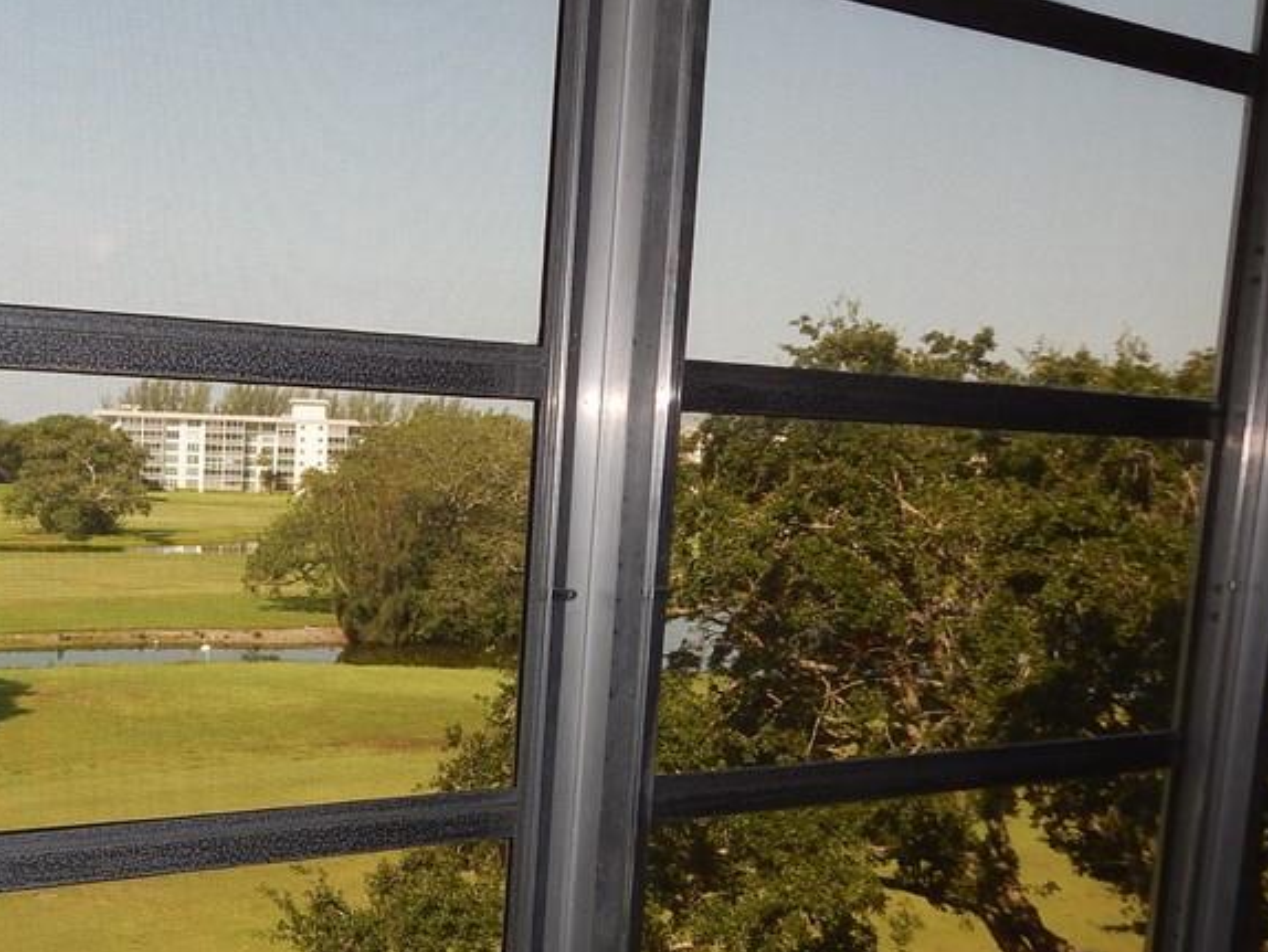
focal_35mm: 41
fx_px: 1502
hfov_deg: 43.8
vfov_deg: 34.8
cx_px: 270
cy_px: 634
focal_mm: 4
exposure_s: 1/320
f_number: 3
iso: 125
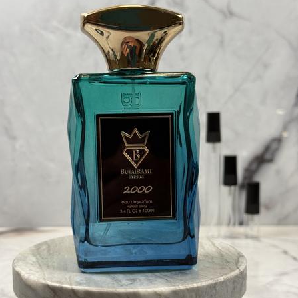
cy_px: 181
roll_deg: -0.7
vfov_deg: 30.0
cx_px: 149
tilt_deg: -6.3
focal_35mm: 57
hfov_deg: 30.0
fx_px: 555
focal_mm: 6.76
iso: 100
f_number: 1.78
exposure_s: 1/143
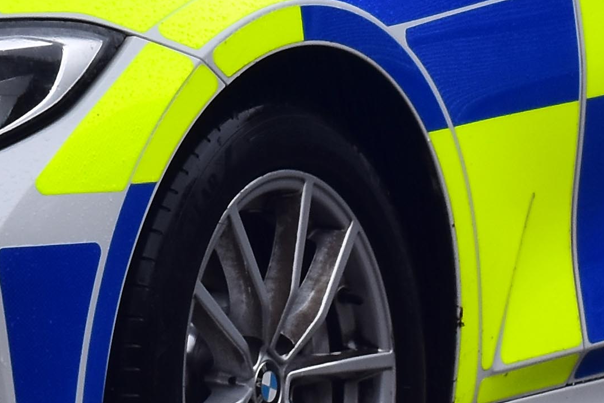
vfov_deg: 3.3
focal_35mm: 420
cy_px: -299
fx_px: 7046
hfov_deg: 4.9
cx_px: 92
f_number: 10
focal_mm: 50
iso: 100
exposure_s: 1/6
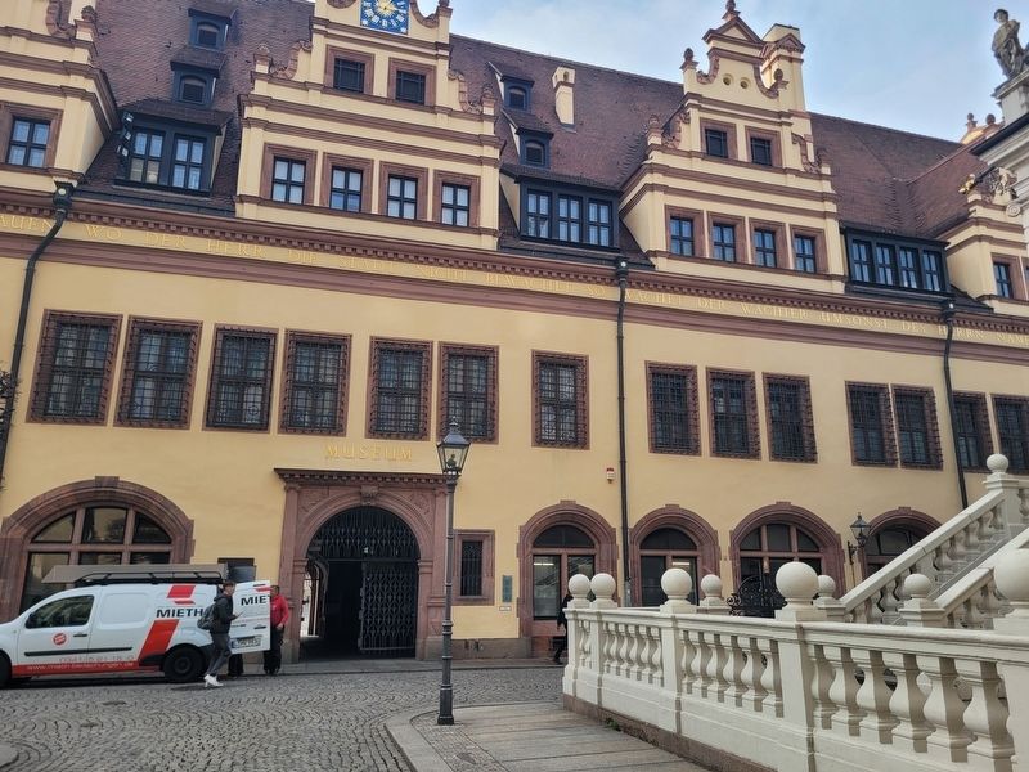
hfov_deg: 67.3
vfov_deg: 53.1
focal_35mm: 26
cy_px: 386
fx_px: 773
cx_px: 514
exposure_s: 1/784
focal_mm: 5.4
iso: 40
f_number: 1.8
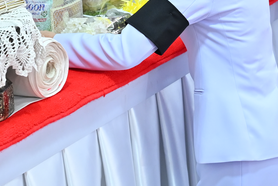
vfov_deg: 9.5
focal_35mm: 143
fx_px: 1104
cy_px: -31
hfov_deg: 14.3
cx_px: 202
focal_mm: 39
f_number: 4
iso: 1000
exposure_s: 1/200
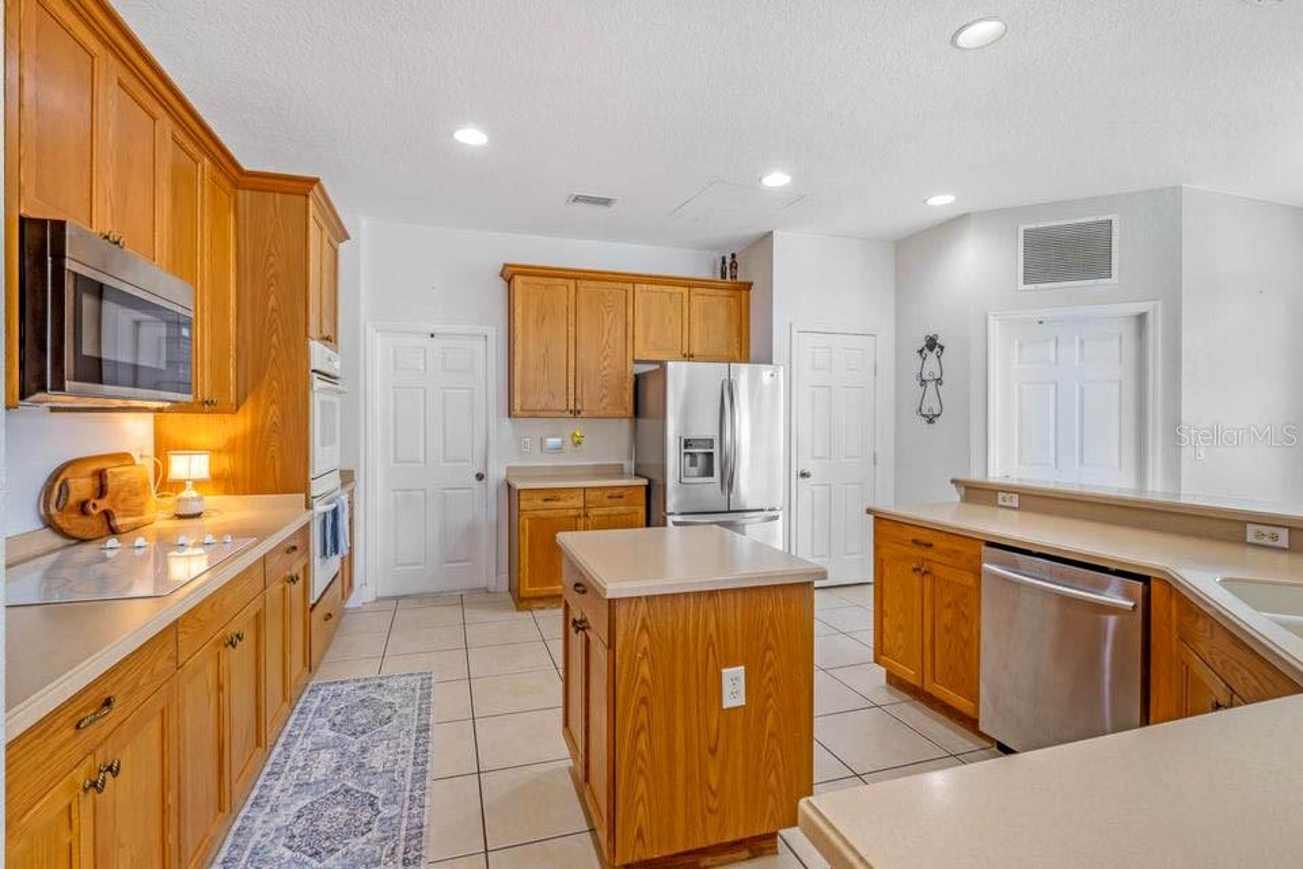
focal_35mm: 16
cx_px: 652
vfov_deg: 72.1
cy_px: 434
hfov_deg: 95.0
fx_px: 597
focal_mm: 11
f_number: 9
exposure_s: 1/100
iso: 250
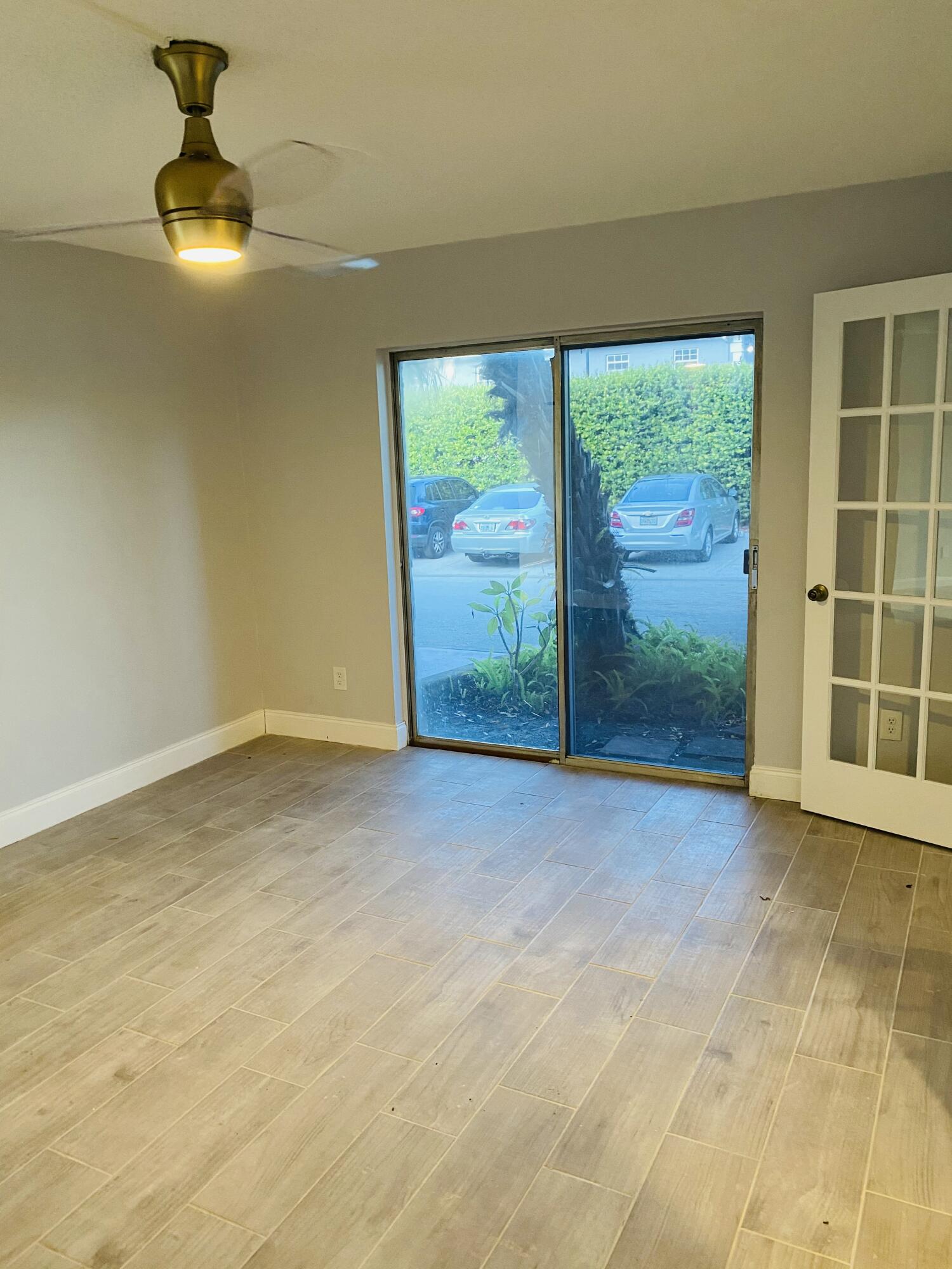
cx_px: 476
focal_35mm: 26
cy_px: 634
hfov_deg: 53.1
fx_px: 953
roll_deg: +1.7
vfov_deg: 67.3
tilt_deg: -10.5
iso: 320
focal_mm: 4.25
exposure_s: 1/60
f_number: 1.8
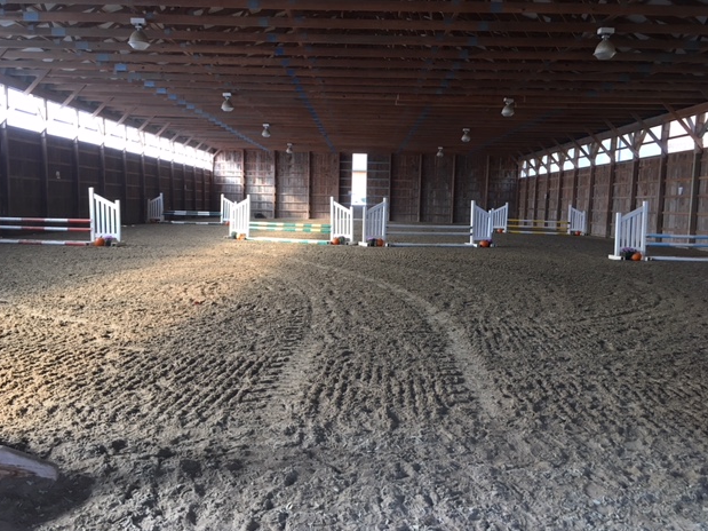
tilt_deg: -7.6
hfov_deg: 60.0
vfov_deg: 46.8
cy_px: 266
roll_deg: -1.3
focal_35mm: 30
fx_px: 613
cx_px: 344
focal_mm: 4.15
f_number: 2.2
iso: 25
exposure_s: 1/40
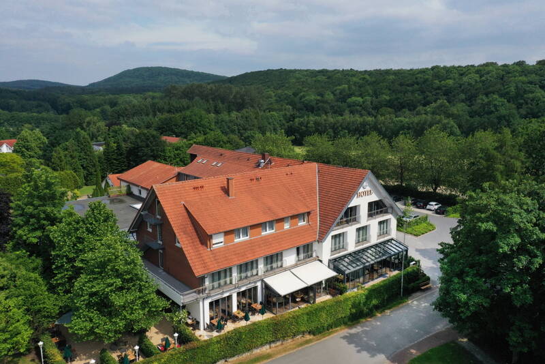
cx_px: 272
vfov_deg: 46.4
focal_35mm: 28
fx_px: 424
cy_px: 182
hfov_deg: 65.5
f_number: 11
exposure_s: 1/640
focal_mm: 10.26
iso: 400
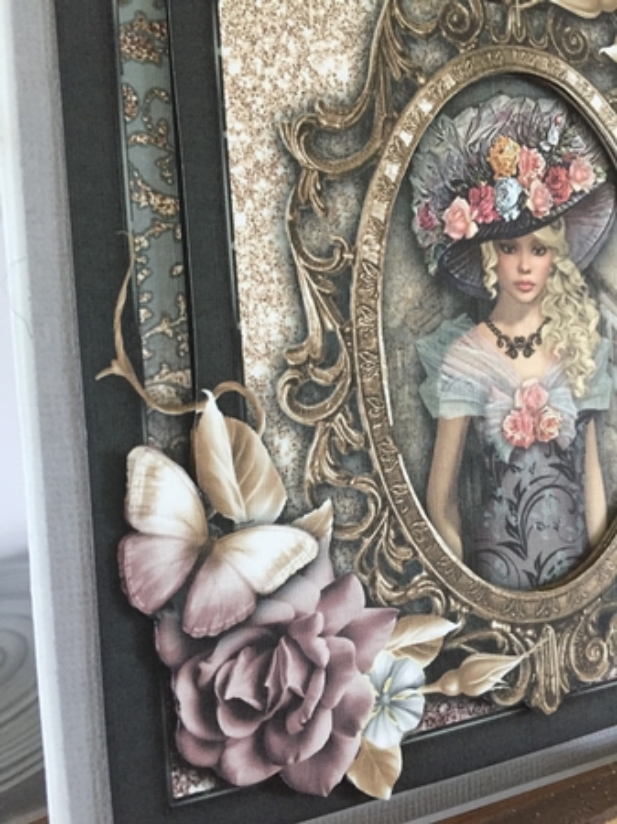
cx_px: 308
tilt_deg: -15.0
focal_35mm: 29
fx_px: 690
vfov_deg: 61.7
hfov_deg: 48.2
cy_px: 412
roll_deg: -3.0
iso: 200
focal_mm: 4.15
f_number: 2.2
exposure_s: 1/33
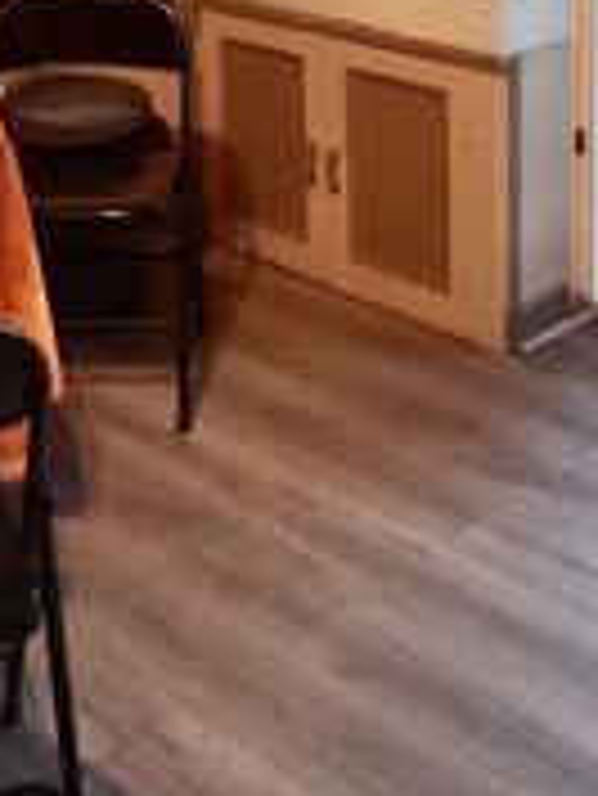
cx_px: 238
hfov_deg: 22.6
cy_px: -70
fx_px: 1495
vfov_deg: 27.4
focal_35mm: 65
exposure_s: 1/20
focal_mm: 3.65
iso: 657
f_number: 2.2
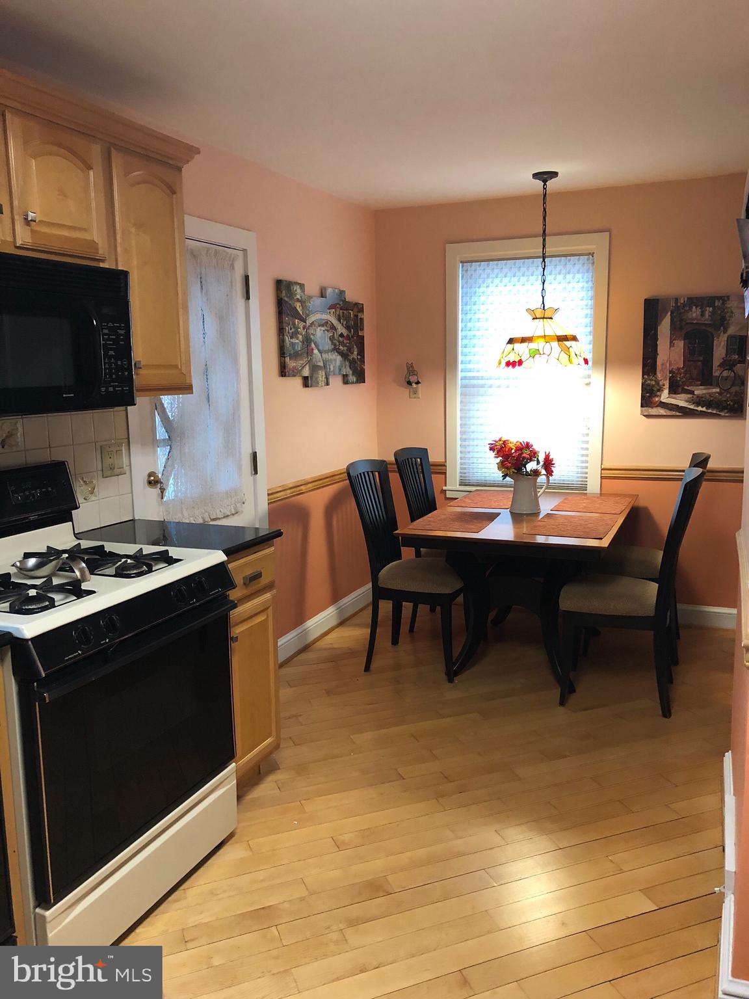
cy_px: 500
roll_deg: +1.4
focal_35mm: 28
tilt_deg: -8.0
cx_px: 374
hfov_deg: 49.7
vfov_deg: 63.4
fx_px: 808
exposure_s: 1/15
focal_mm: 3.99
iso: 64
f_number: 1.8
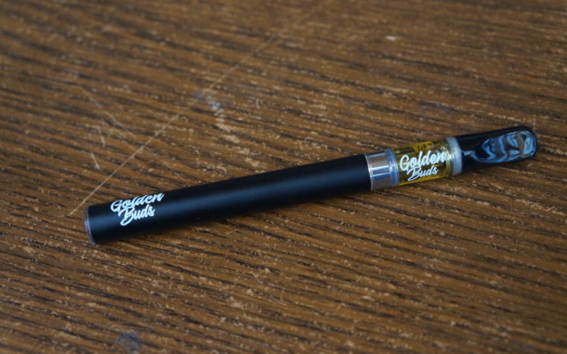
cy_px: 168
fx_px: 819
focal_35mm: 53
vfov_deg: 24.4
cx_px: 286
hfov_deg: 38.2
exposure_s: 1/15
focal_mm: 34
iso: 3200
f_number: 4.5
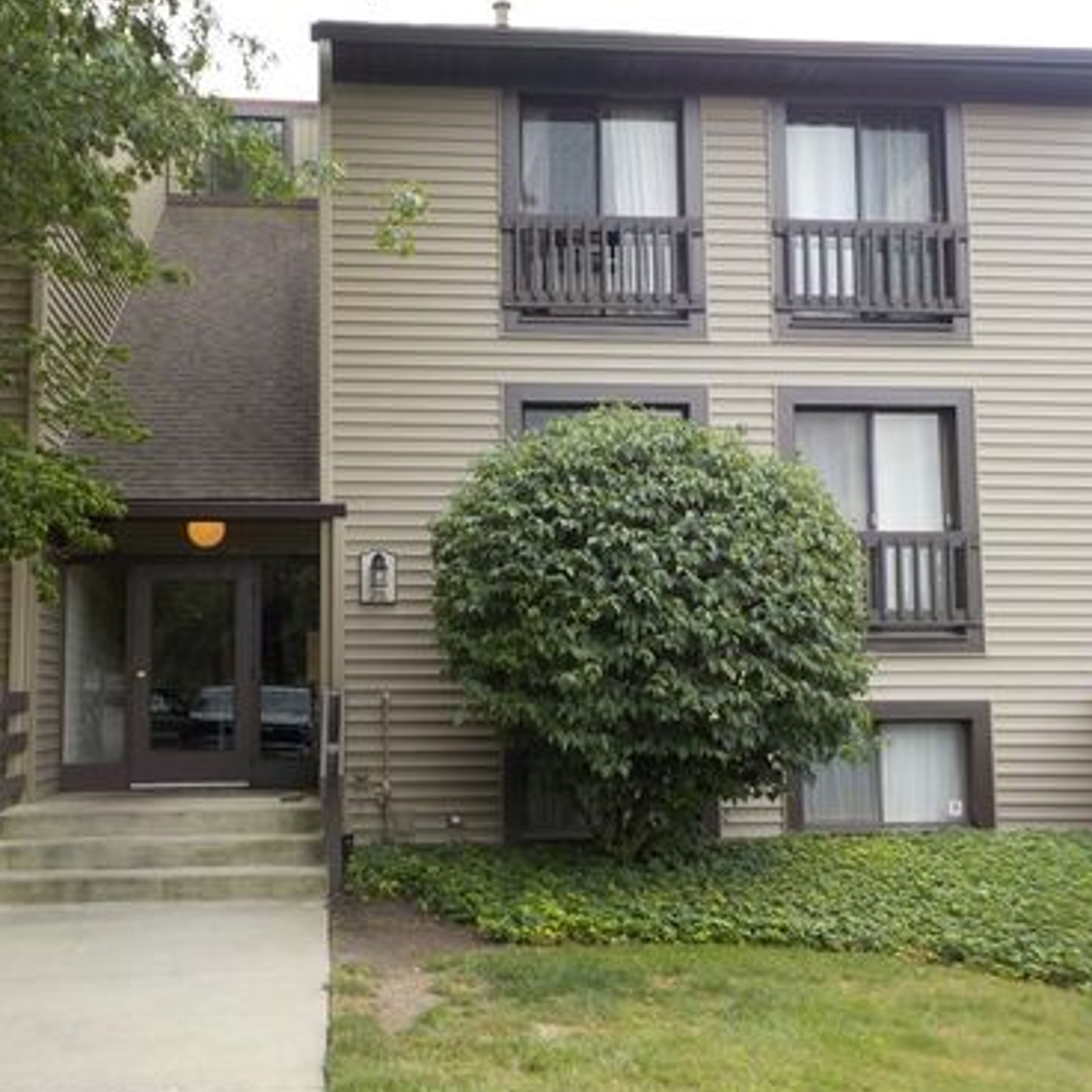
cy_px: 547
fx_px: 1285
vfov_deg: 46.0
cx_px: 493
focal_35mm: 36
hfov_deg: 46.0
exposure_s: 1/250
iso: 125
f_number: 3.3
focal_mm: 4.1
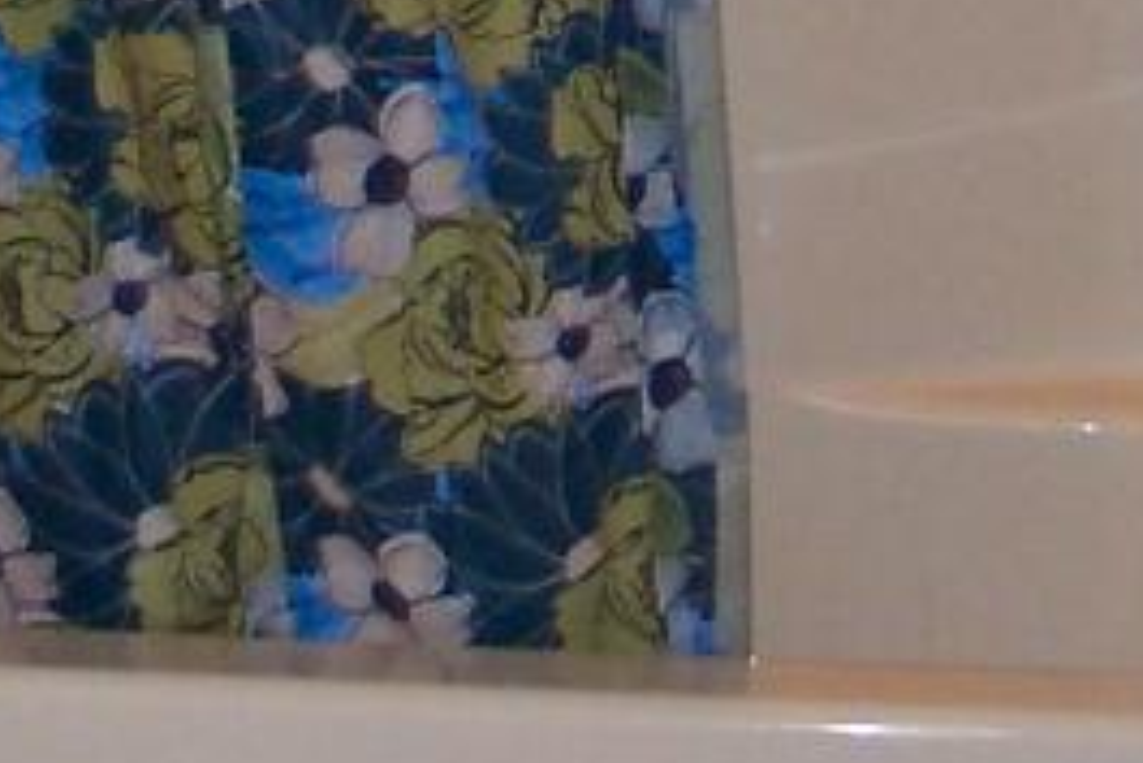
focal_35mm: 165
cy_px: -103
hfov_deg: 12.4
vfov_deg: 8.3
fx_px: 5241
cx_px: 229
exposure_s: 1/30
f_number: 2.8
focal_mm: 8
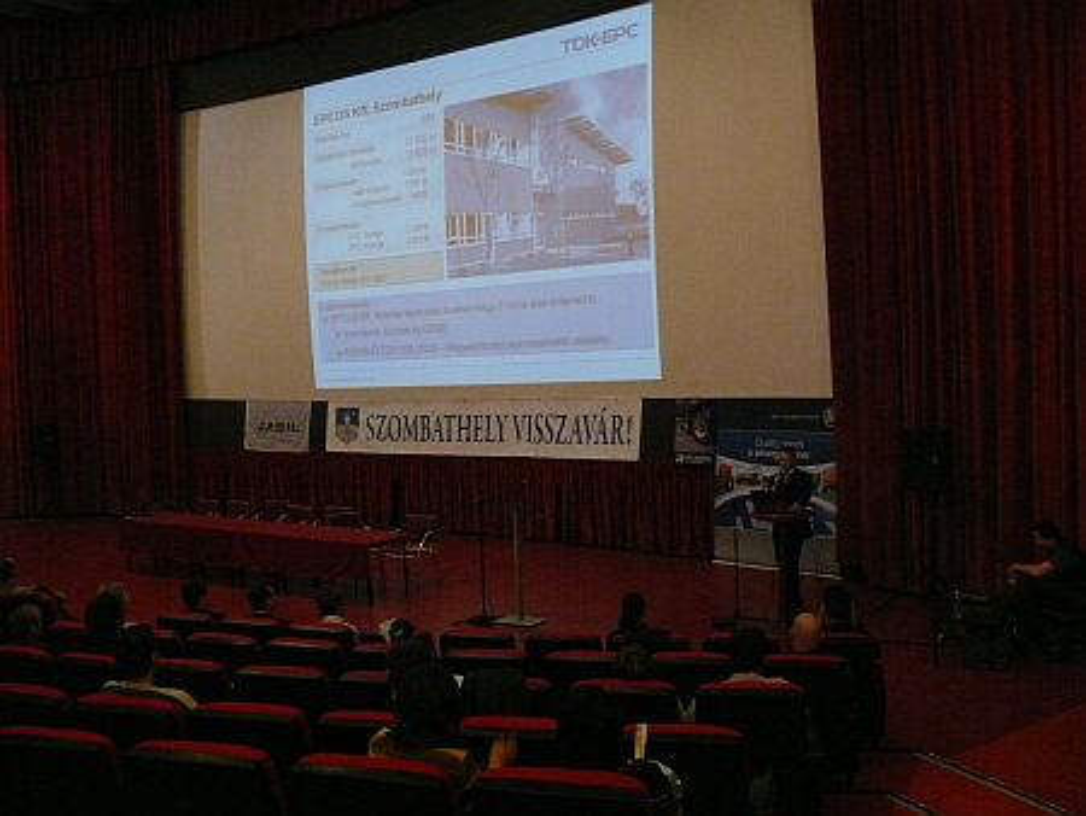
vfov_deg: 40.7
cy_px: 408
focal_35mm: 35
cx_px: 543
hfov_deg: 52.6
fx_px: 1099
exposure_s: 1/25
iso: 800
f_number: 2.8
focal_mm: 7.4
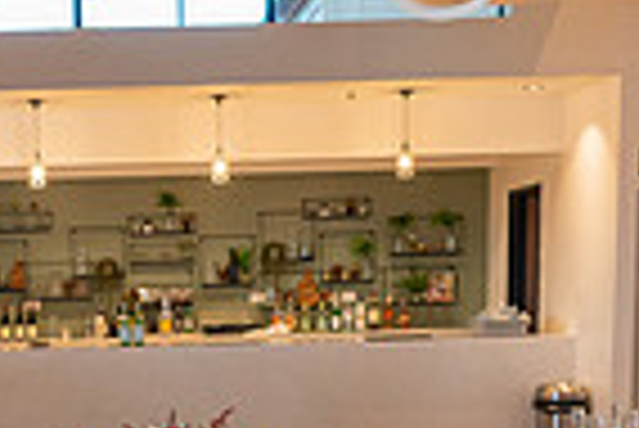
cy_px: 610
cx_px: 86
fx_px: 1741
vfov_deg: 13.3
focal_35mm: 98
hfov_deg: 20.4
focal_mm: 24
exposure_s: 1/80
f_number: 4
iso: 1000
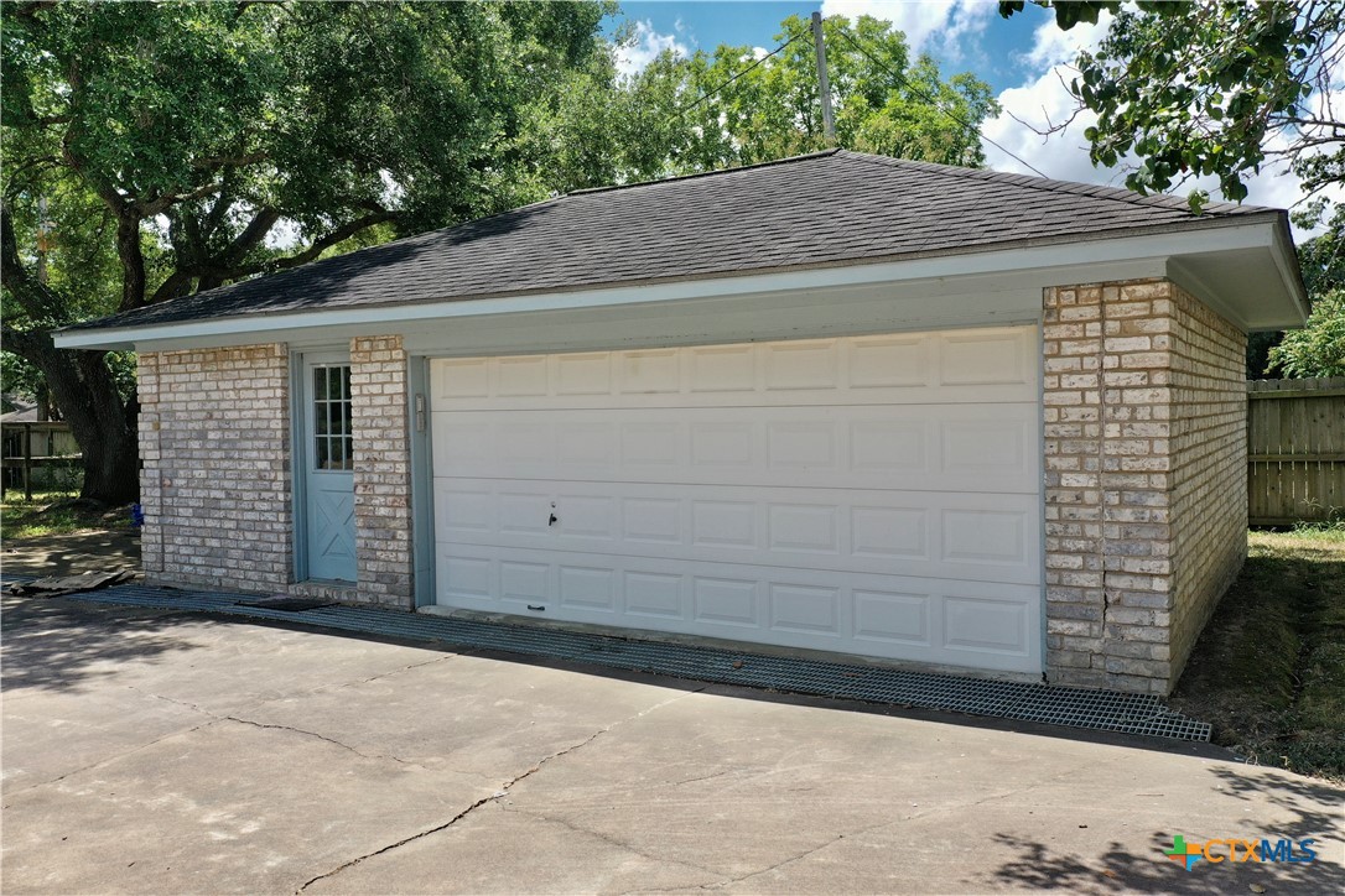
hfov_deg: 65.5
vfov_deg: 46.4
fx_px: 1046
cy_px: 448
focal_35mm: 28
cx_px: 672
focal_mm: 10.26
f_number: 5.6
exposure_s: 1/400
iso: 100
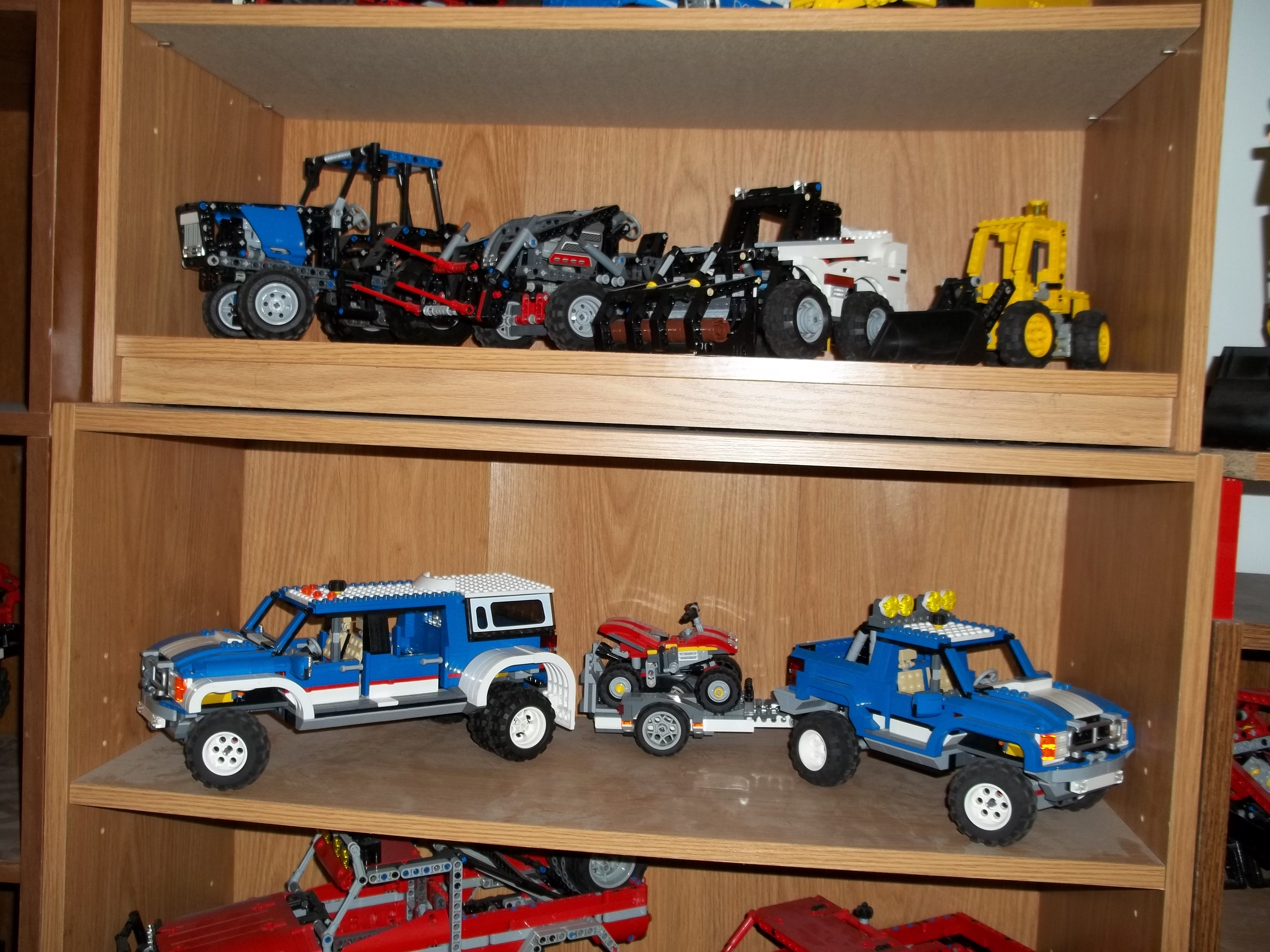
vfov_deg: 42.9
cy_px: 476
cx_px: 635
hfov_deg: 55.4
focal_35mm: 33
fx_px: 1211
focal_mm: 5.9
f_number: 3.3
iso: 64
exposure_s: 1/30
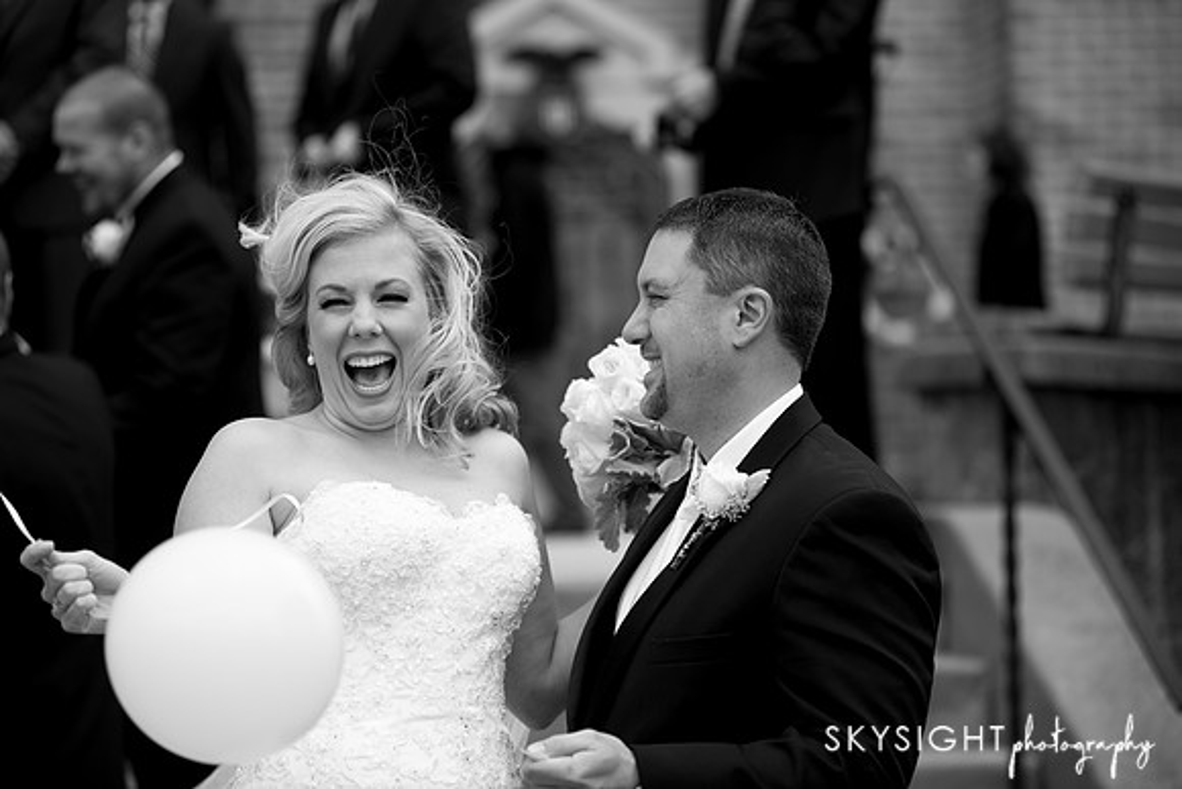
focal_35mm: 105
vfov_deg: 13.0
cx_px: 591
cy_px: 394
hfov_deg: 19.5
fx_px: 3448
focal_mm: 105
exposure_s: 1/640
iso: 250
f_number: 2.8
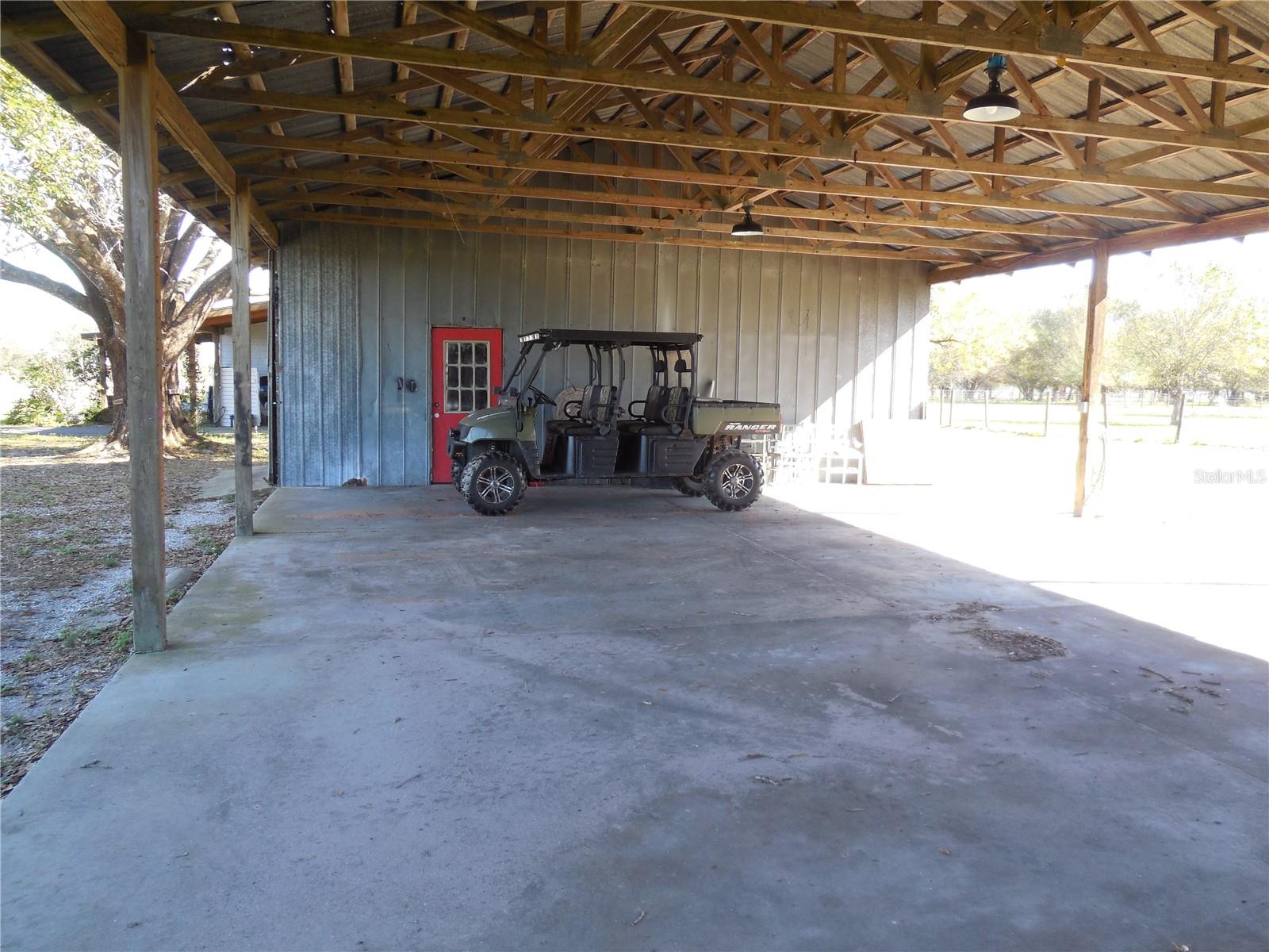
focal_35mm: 25
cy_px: 476
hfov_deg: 69.4
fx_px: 916
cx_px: 634
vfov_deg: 54.9
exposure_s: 1/125
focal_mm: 4.5
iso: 125
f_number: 3.1
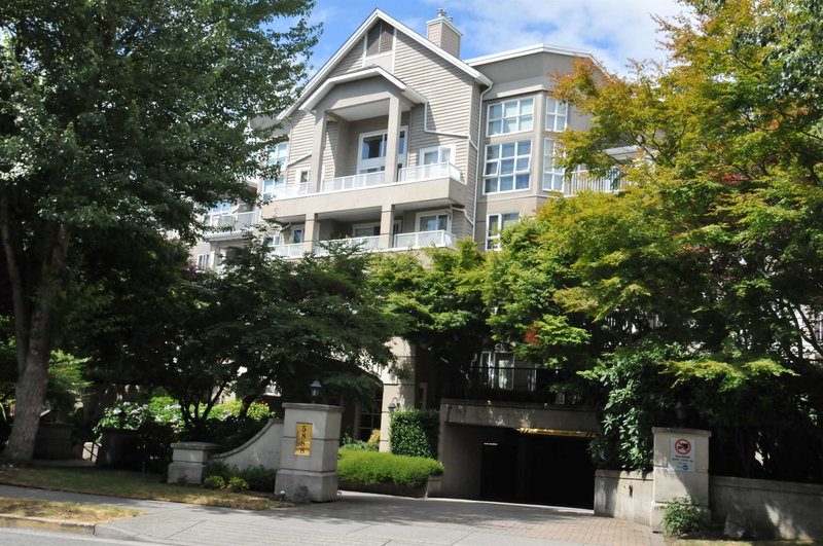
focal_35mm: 36
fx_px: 822
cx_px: 412
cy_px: 273
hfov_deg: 53.2
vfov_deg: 36.8
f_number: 8
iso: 1000
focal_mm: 24
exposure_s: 1/1600
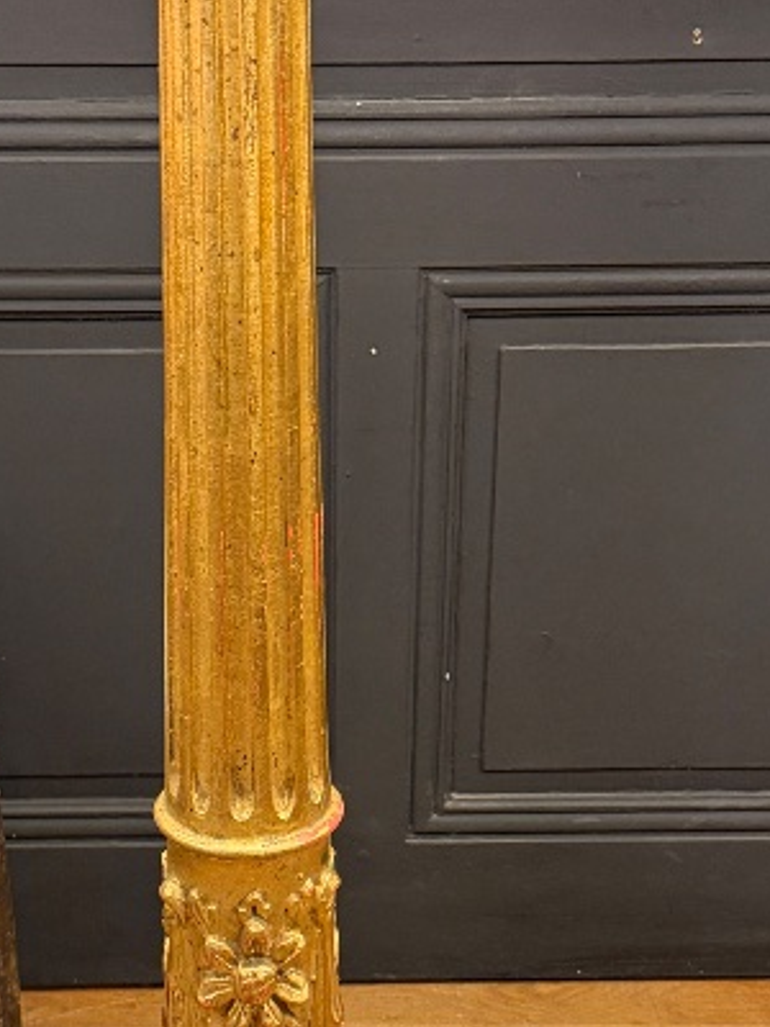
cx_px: 298
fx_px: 2135
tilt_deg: -23.8
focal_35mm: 72
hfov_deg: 20.4
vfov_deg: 26.9
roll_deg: +1.1
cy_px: 668
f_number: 1.78
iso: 640
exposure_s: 1/33
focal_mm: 6.76
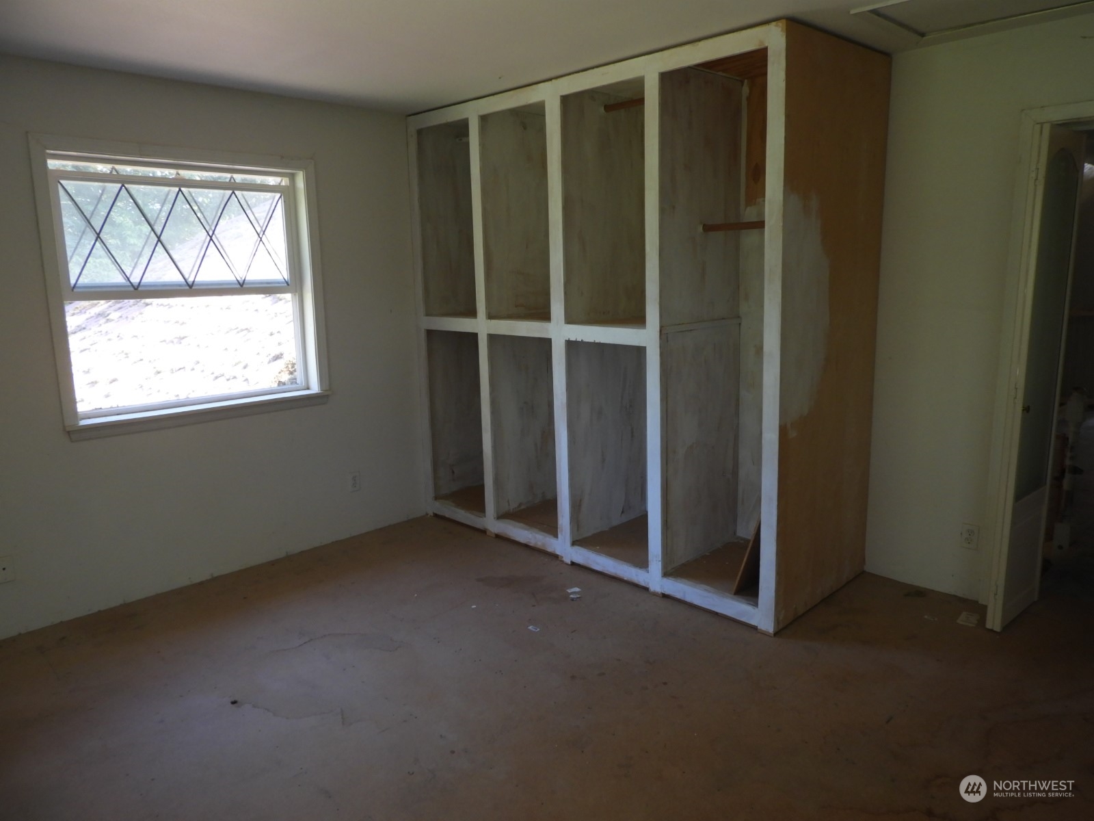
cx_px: 547
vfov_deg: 56.8
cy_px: 410
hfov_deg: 71.6
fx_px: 758
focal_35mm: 24
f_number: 3.3
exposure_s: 1/30
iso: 180
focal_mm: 4.3
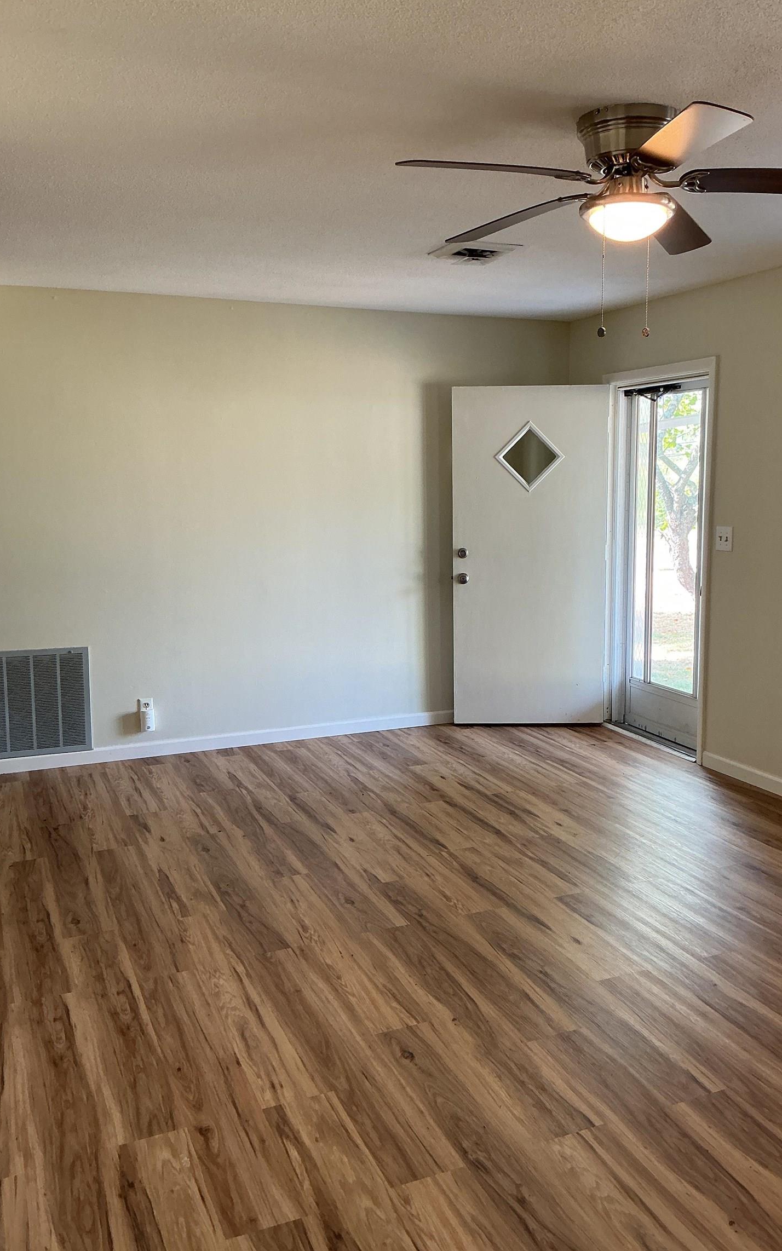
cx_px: 449
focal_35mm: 31
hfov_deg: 40.5
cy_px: 629
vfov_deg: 61.2
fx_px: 1057
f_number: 1.8
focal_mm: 3
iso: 64
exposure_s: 1/60
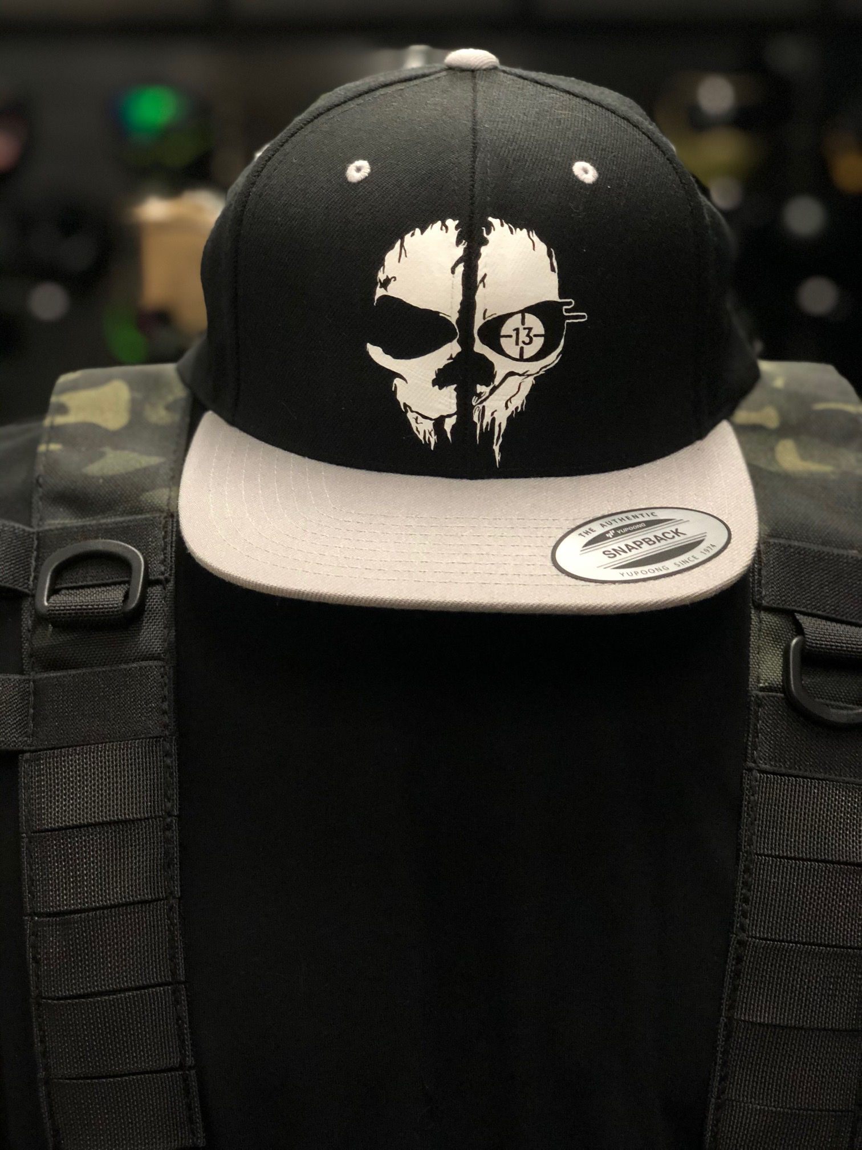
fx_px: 1727
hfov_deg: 28.0
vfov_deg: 36.8
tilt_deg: -7.9
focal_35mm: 52
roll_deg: +0.4
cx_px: 431
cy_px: 575
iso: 160
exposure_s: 1/17
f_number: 2.4
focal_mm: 6
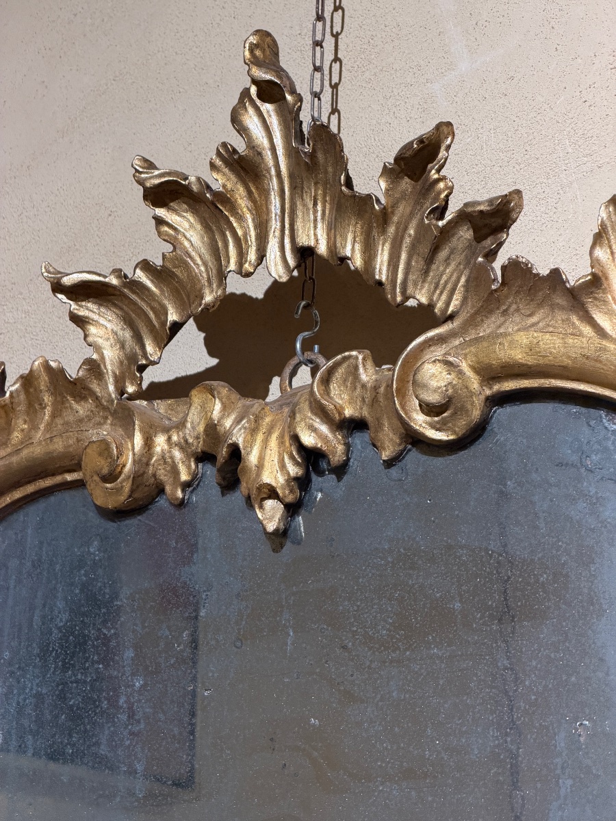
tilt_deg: +20.1
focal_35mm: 100
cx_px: 308
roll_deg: -2.0
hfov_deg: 14.8
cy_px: 410
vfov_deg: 19.6
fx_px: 2373
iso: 250
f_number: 2.8
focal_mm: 16.89
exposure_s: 1/50
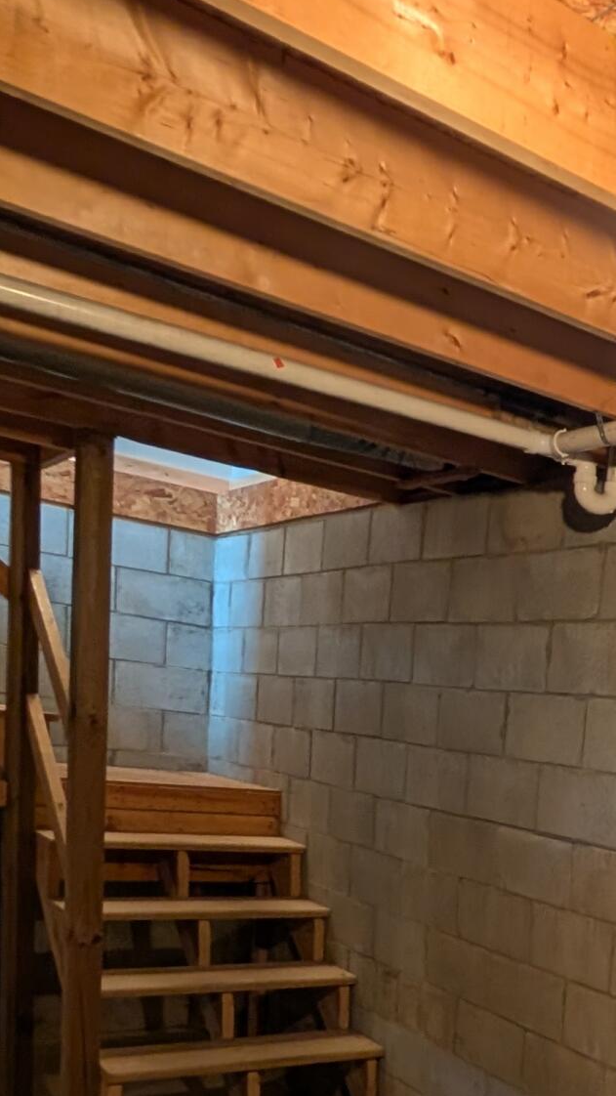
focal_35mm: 35
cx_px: 714
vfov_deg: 51.9
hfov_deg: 29.6
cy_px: 920
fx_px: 1016
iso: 95
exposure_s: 1/40
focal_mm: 2.02
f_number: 1.7
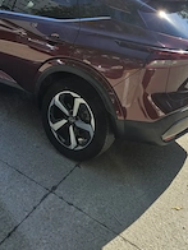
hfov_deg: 30.5
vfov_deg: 37.9
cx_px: 56
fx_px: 340
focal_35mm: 47
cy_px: 28
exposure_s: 1/1365
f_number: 1.8
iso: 25
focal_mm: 5.4
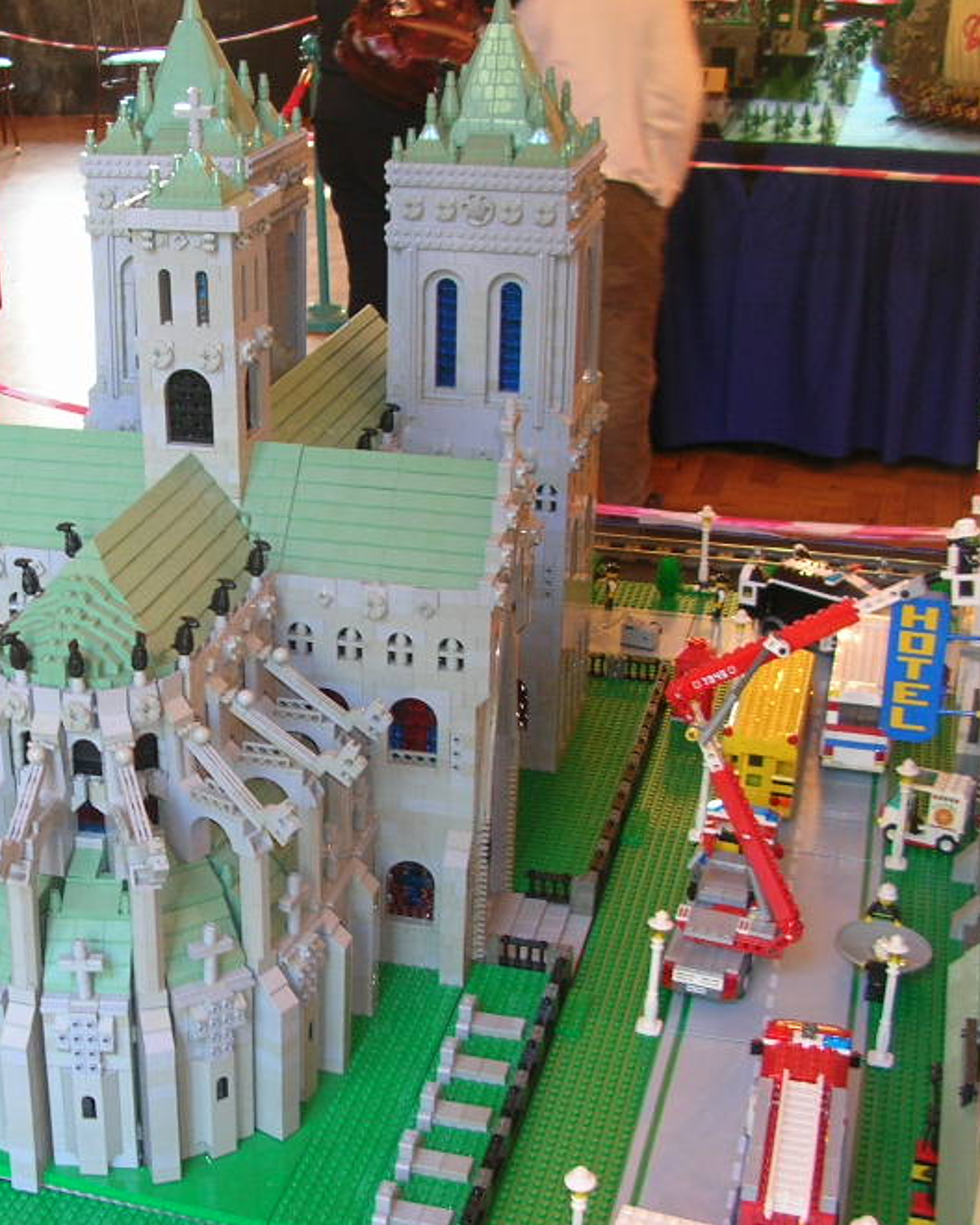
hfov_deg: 28.1
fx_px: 1922
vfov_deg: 35.3
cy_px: 651
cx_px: 219
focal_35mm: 53
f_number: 2.8
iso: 50
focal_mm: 5.8
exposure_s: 1/5.8
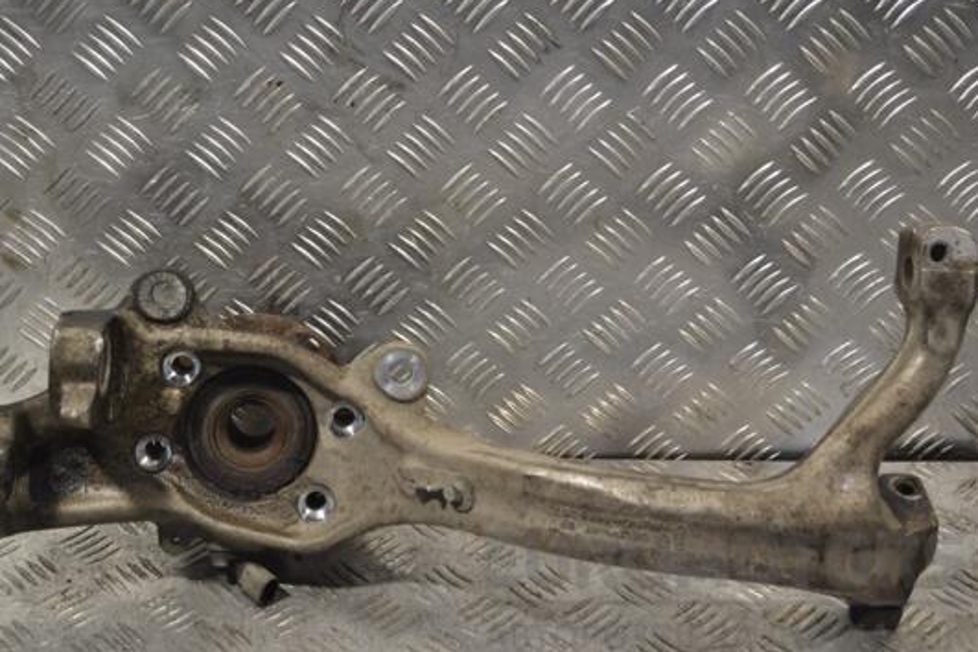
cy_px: 315
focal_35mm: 61
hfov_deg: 32.9
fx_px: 1657
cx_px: 449
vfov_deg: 22.3
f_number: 5
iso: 400
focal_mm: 36
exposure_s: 1/80
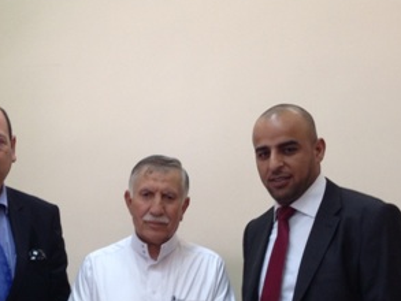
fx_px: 1043
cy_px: 280
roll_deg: -0.8
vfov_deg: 16.2
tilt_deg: -5.5
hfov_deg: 21.5
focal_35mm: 90
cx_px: 88
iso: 50
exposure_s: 1/24
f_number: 2.4
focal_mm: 4.12
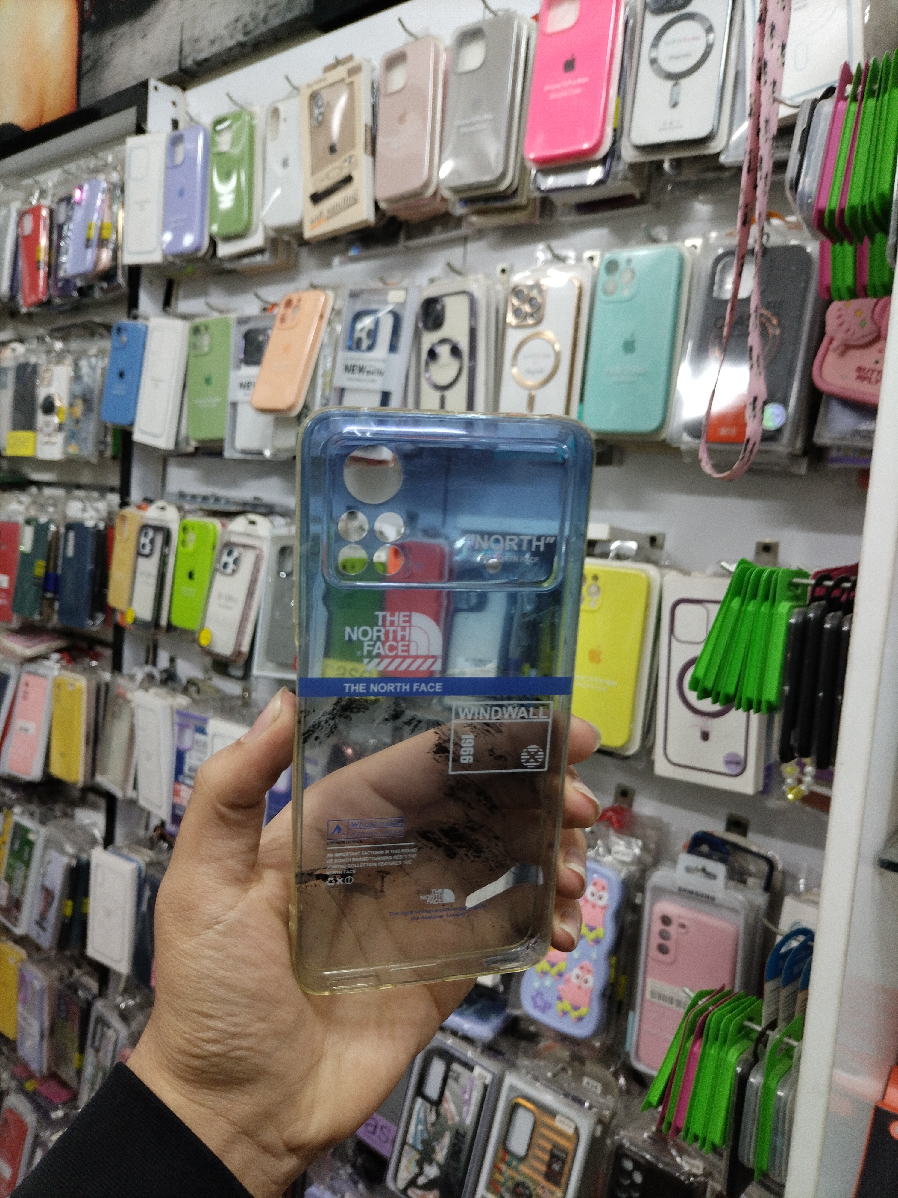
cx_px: 449
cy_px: 599
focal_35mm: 26
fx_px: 899
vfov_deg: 67.3
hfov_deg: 53.1
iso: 160
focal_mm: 4.7
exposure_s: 1/50
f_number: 1.8
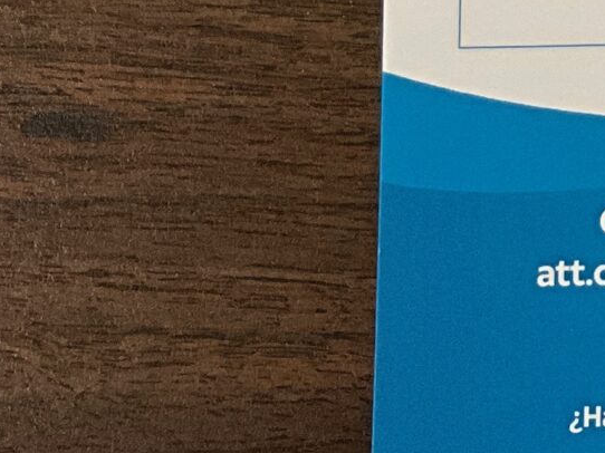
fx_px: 2393
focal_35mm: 137
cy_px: -609
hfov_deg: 12.6
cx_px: 1228
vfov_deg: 9.7
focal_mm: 3
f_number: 1.8
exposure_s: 1/73
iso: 64
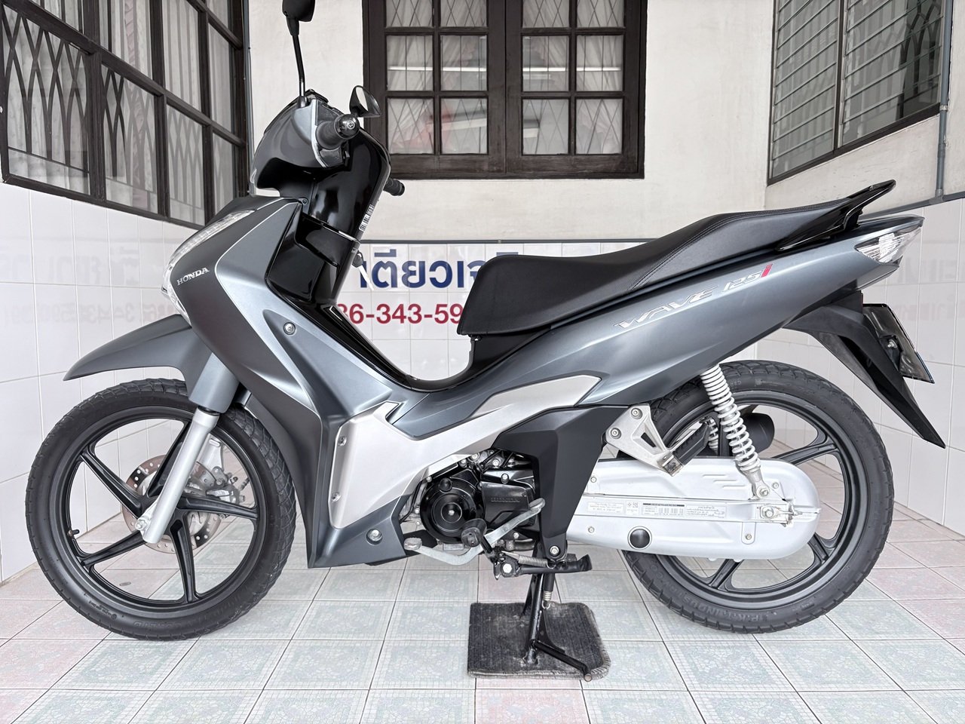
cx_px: 482
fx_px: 725
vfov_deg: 53.1
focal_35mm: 26
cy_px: 362
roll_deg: +0.6
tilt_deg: -5.2
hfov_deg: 67.3
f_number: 1.6
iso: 80
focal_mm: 5.96
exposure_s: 1/122
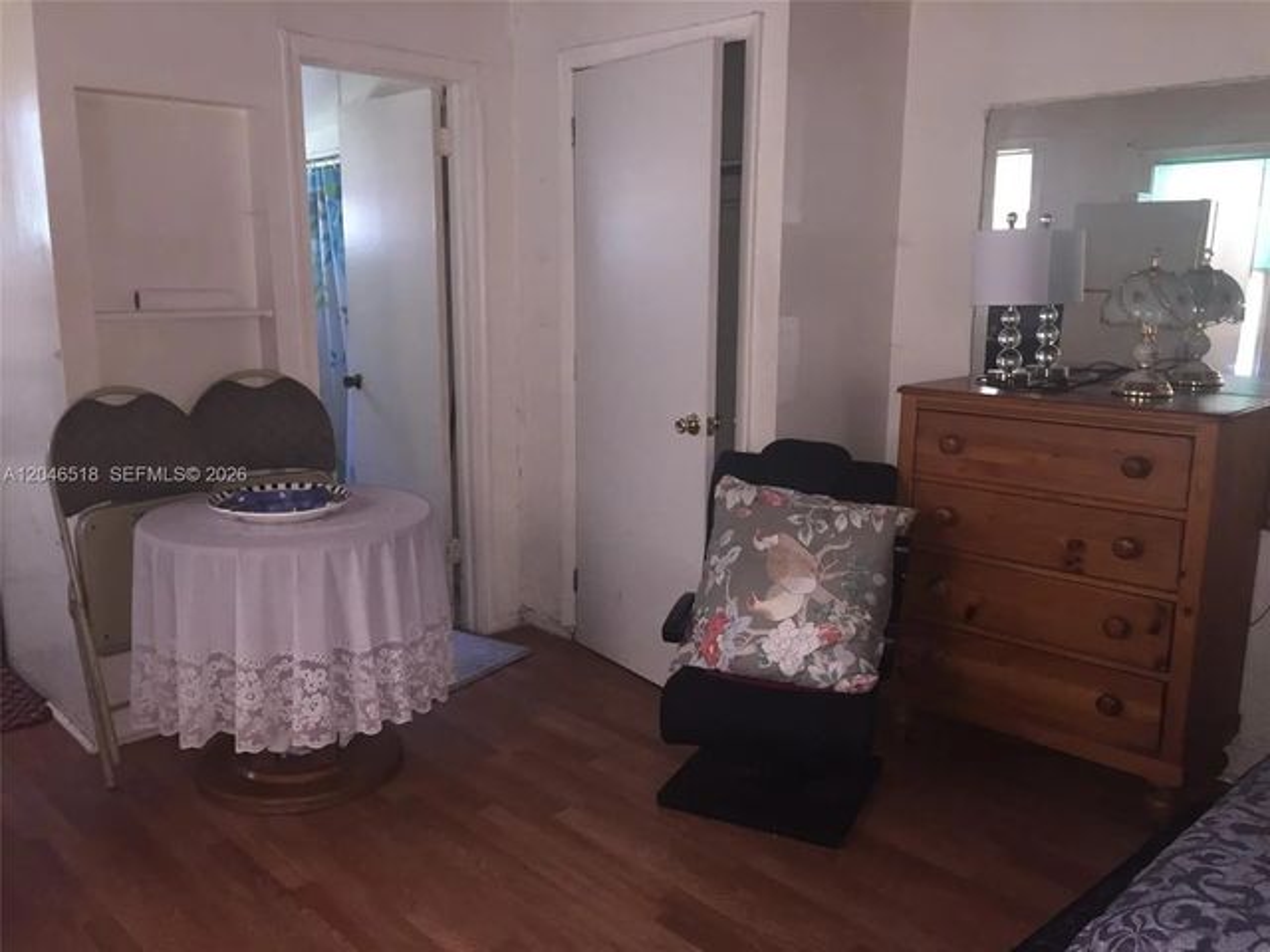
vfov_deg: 48.2
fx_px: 1064
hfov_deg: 61.7
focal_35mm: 29
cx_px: 635
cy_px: 476
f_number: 2.2
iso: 160
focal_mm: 4.15
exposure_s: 1/16
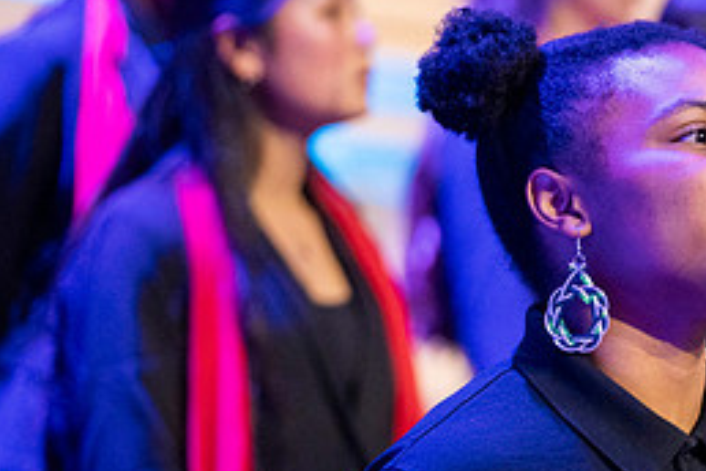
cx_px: 717
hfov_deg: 8.4
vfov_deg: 5.6
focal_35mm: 245
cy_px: 275
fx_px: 4804
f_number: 2.8
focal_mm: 109
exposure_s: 1/125
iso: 5000
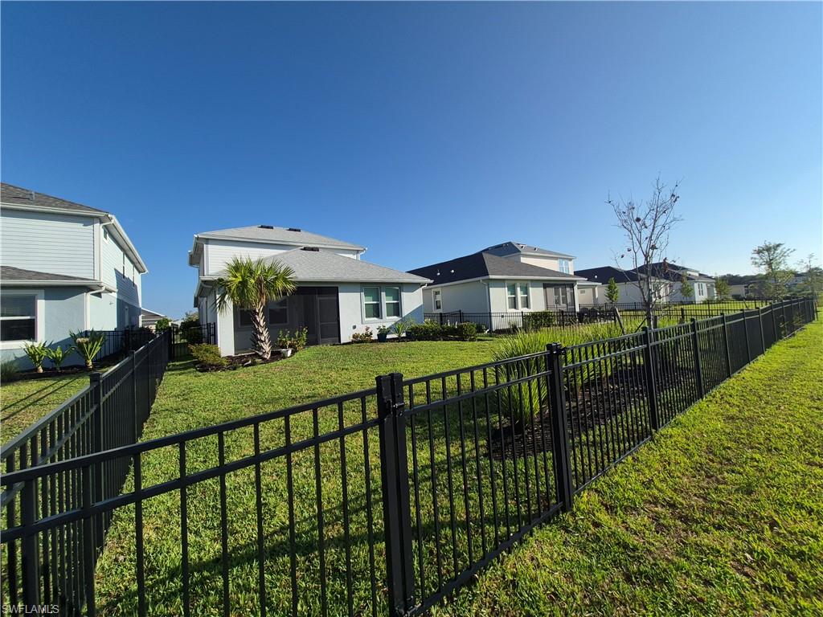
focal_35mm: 13
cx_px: 412
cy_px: 308
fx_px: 309
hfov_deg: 106.2
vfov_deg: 89.9
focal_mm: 1.74
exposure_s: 1/2360
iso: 40
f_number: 2.2
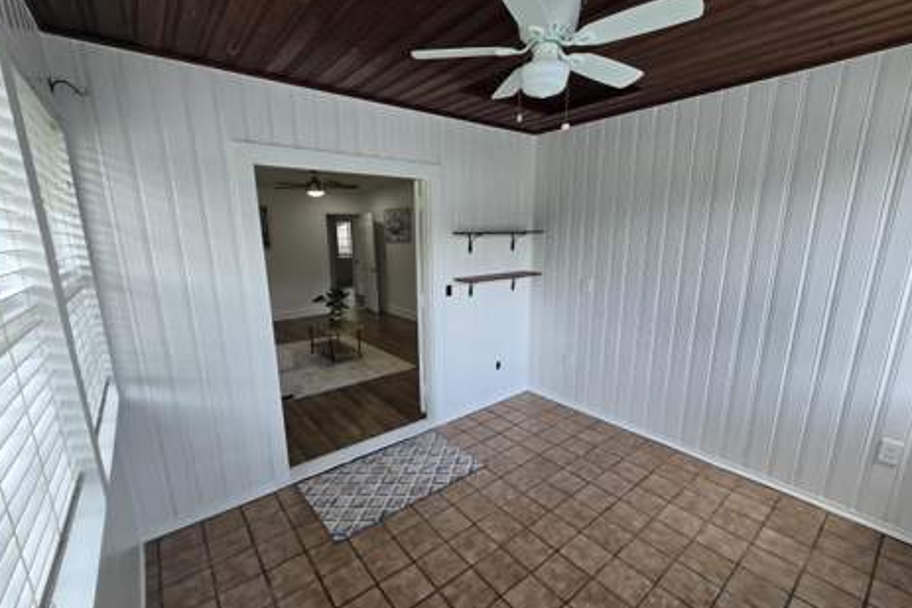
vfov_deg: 81.2
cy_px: 314
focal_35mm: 14
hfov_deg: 104.2
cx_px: 447
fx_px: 355
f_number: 2.2
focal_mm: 2.2
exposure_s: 1/120
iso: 64
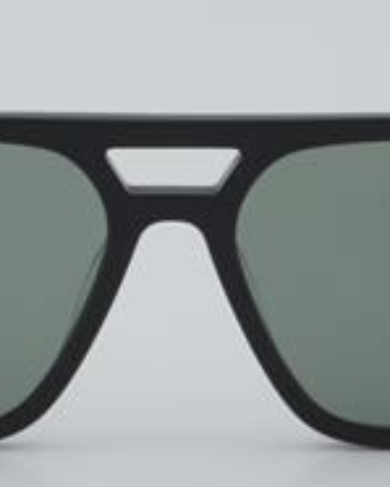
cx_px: 170
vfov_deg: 11.6
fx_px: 2393
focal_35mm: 166
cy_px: 267
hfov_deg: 9.3
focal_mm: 55
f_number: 32
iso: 100
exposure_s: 1/3
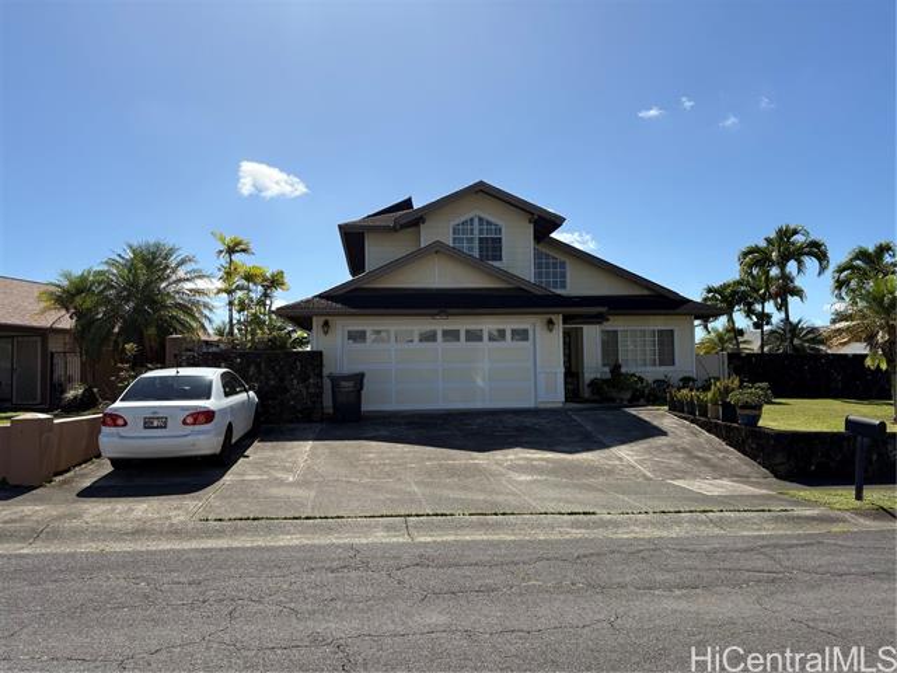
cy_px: 336
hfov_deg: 67.3
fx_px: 674
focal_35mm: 26
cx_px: 448
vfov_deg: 53.1
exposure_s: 1/4608
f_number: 1.6
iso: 50
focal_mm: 5.96
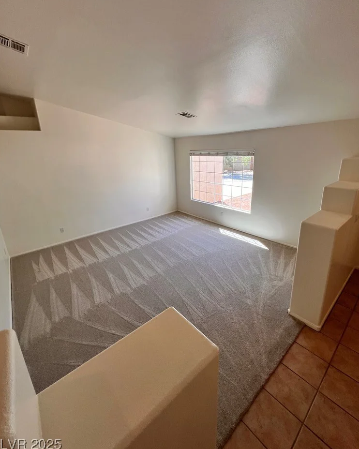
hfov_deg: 88.0
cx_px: 182
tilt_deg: -16.7
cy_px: 210
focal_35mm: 14
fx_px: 186
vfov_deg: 100.6
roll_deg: +2.9
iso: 32
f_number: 1.8
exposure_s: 1/159
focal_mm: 1.57
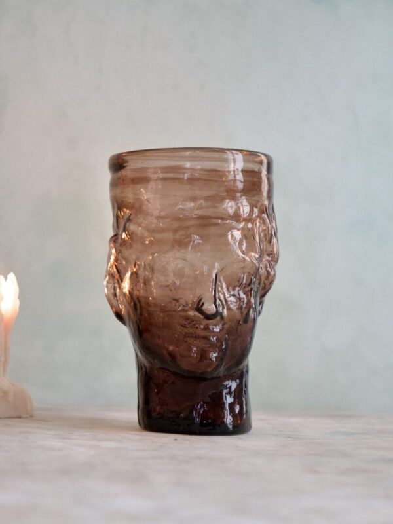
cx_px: 196
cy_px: 262
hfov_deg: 14.2
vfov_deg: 18.9
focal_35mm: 104
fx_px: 1574
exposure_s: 1/125
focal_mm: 52
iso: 3200
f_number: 4
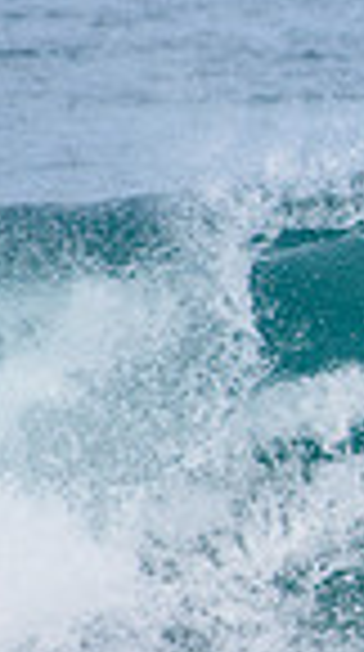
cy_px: 326
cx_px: 899
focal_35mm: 2100
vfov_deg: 1.0
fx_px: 36224
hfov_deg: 0.6
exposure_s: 1/2000
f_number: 5.6
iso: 250
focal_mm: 500
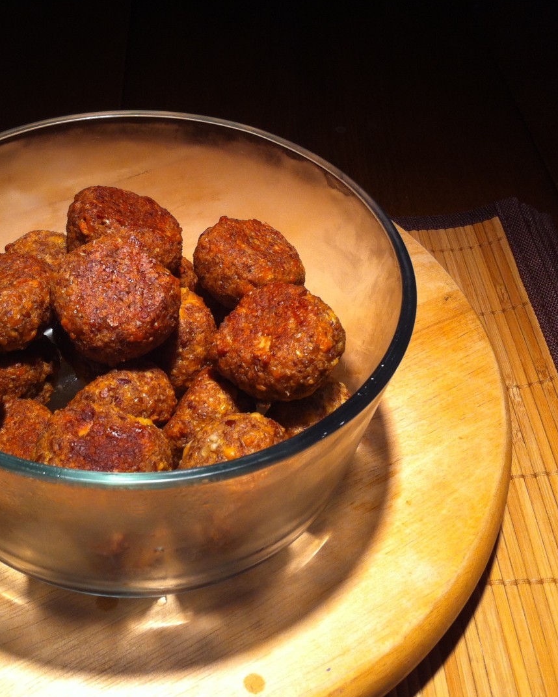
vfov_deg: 40.3
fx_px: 949
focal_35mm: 46
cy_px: 348
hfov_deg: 32.3
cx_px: 158
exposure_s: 1/20
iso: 80
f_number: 2.8
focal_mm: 3.85
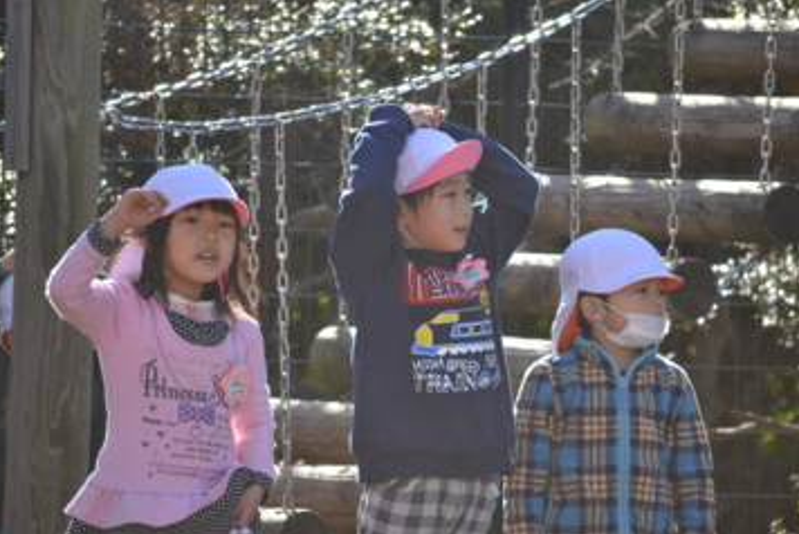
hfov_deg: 6.1
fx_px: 7485
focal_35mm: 337
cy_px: 297
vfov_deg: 4.1
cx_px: 426
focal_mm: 200
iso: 400
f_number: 5.6
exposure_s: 1/400
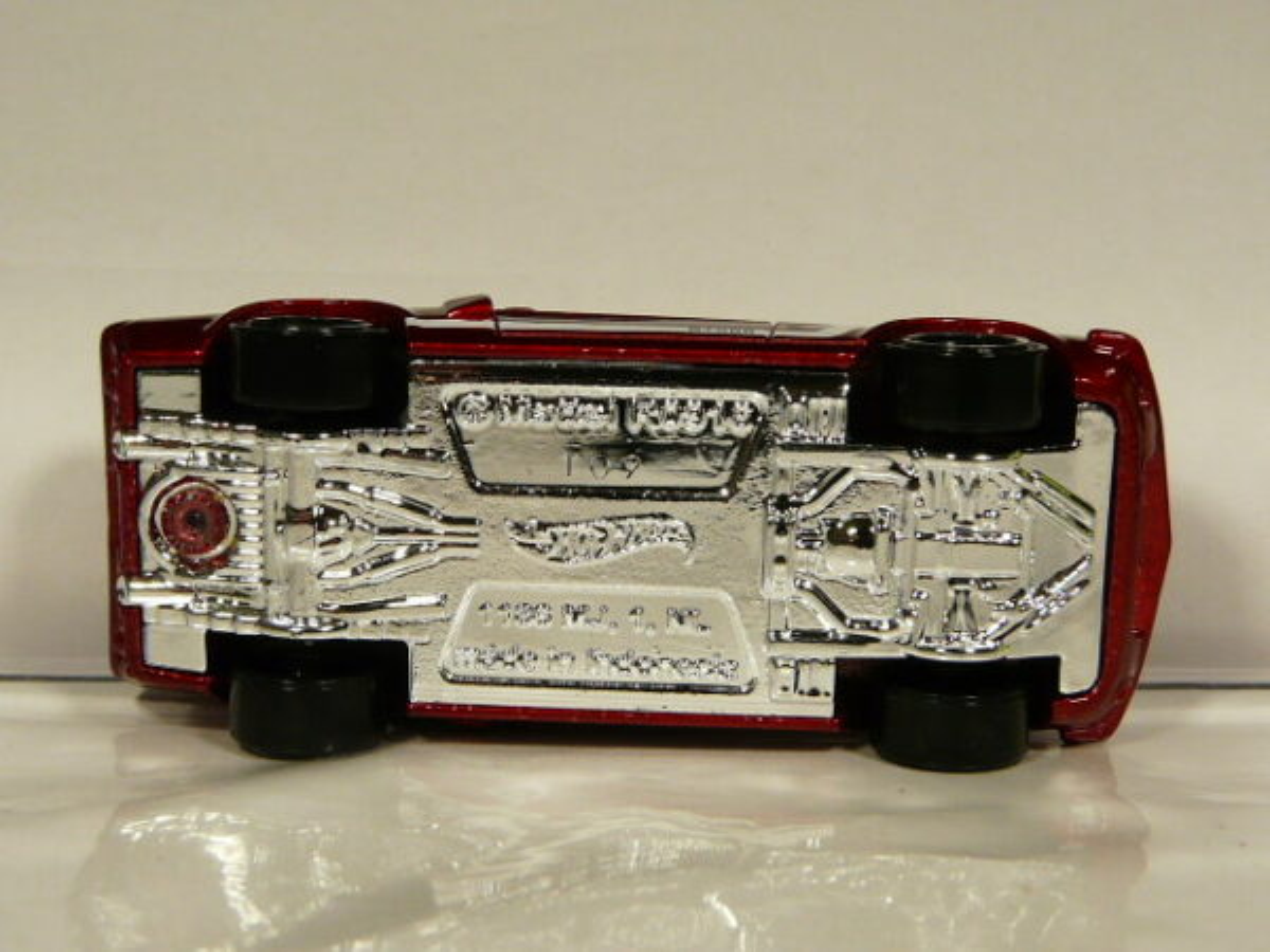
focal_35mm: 51
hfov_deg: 37.5
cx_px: 635
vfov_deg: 28.6
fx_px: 1871
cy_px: 476
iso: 100
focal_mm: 5.2
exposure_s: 1/100
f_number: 3.6
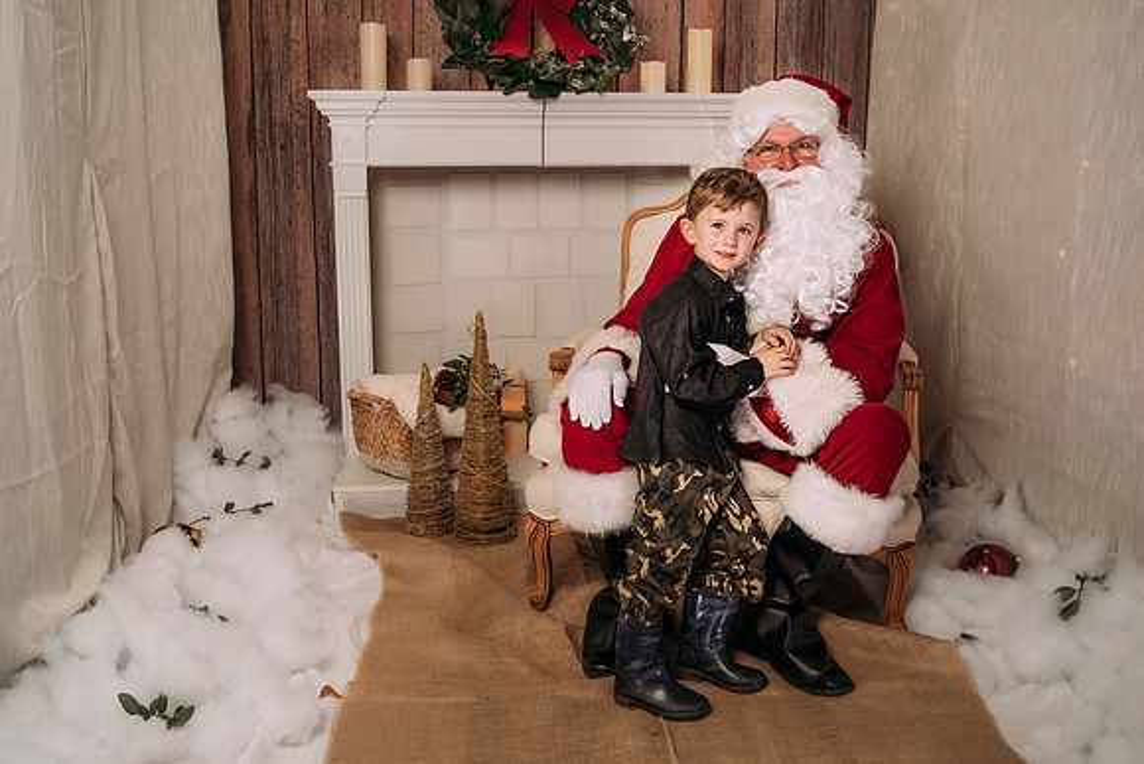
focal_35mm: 38
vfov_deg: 35.0
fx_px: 1212
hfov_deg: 50.5
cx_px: 600
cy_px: 360
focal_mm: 35
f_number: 5.6
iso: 100
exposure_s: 1/100
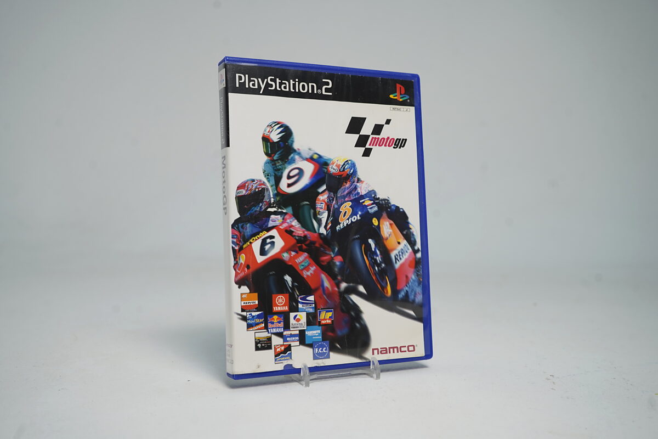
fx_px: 640
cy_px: 220
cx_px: 329
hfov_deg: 54.4
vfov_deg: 37.9
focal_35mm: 35
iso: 250
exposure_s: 1/40
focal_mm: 35
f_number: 6.3
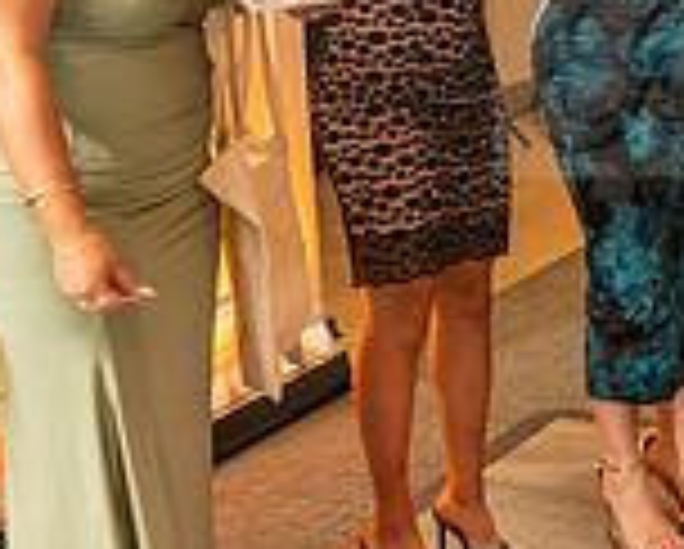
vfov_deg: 17.7
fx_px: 1743
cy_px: 70
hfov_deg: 20.3
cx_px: 886
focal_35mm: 86
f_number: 3.5
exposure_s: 1/100
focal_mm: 24
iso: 800
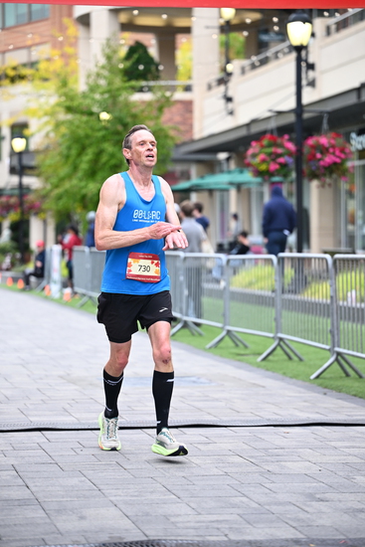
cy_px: 274
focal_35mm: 104
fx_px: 1581
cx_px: 182
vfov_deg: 19.6
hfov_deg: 13.2
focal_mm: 104
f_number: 2.8
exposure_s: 1/1600
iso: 1250
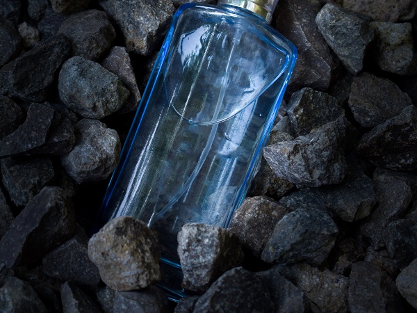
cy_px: 121
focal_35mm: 125
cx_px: 108
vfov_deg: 11.9
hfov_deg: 15.7
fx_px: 1506
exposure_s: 1/160
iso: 100
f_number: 5.6
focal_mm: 52
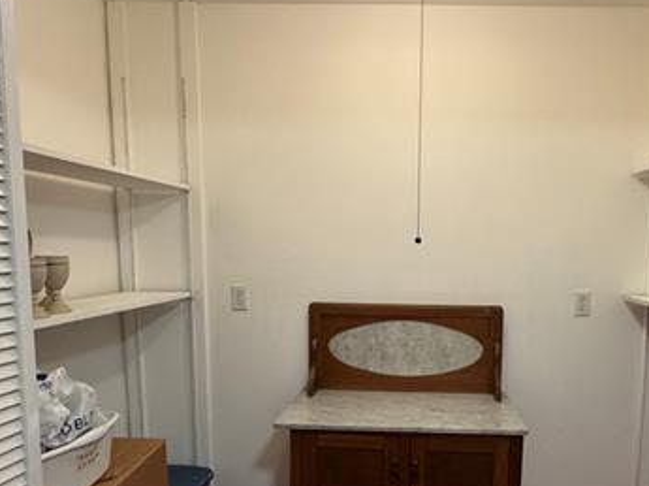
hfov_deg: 66.4
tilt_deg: -6.4
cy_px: 303
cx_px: 403
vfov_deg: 52.4
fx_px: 487
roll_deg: -0.3
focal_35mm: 26
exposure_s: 1/120
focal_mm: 2.22
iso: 250
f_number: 2.2
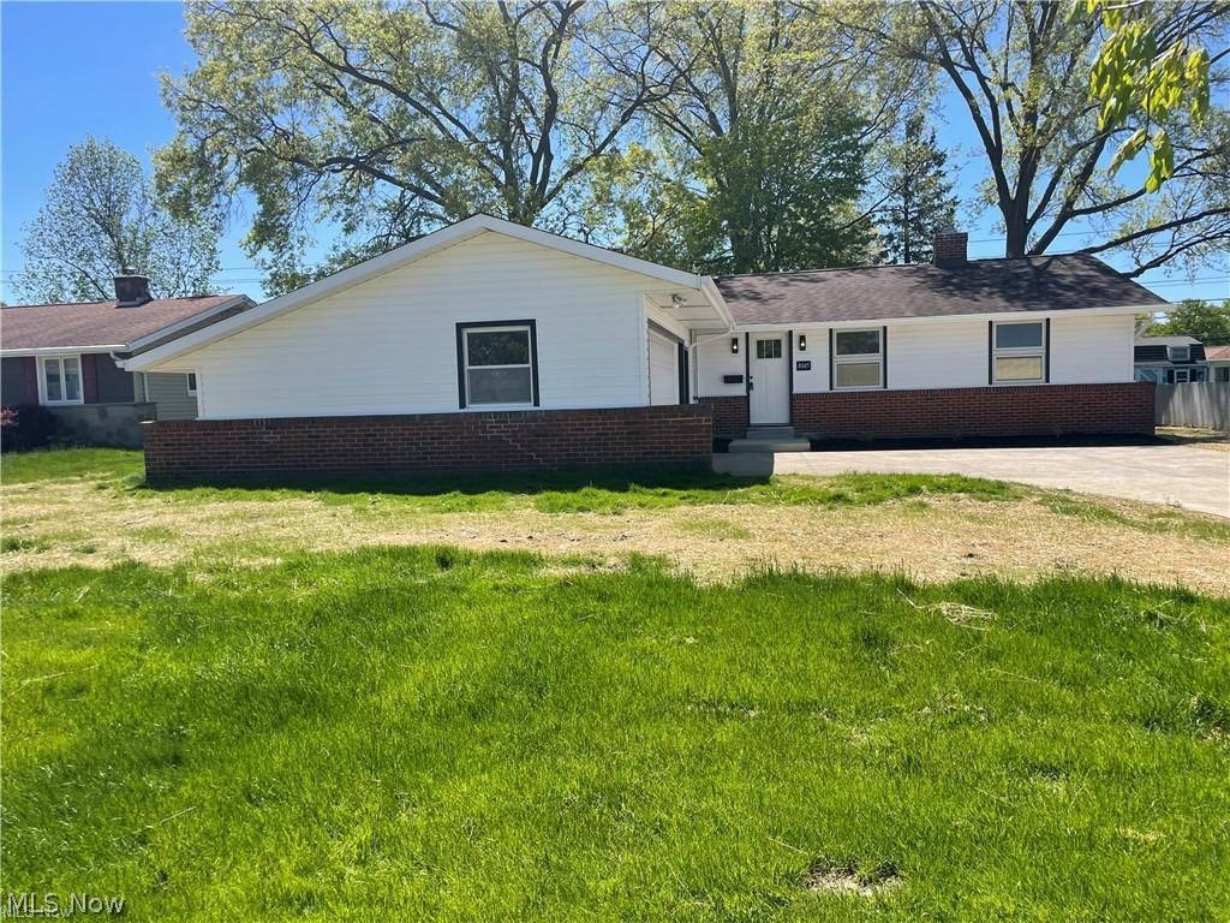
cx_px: 615
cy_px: 462
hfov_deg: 67.3
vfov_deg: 53.1
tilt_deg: -3.4
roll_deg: +3.0
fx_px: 924
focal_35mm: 26
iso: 32
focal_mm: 4.2
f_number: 1.6
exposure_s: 1/2506
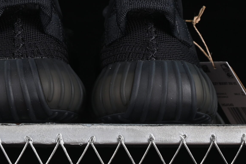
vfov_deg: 8.2
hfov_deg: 12.3
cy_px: 11
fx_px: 1141
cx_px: 88
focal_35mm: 167
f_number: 6.3
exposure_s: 1/40
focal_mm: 50
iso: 160
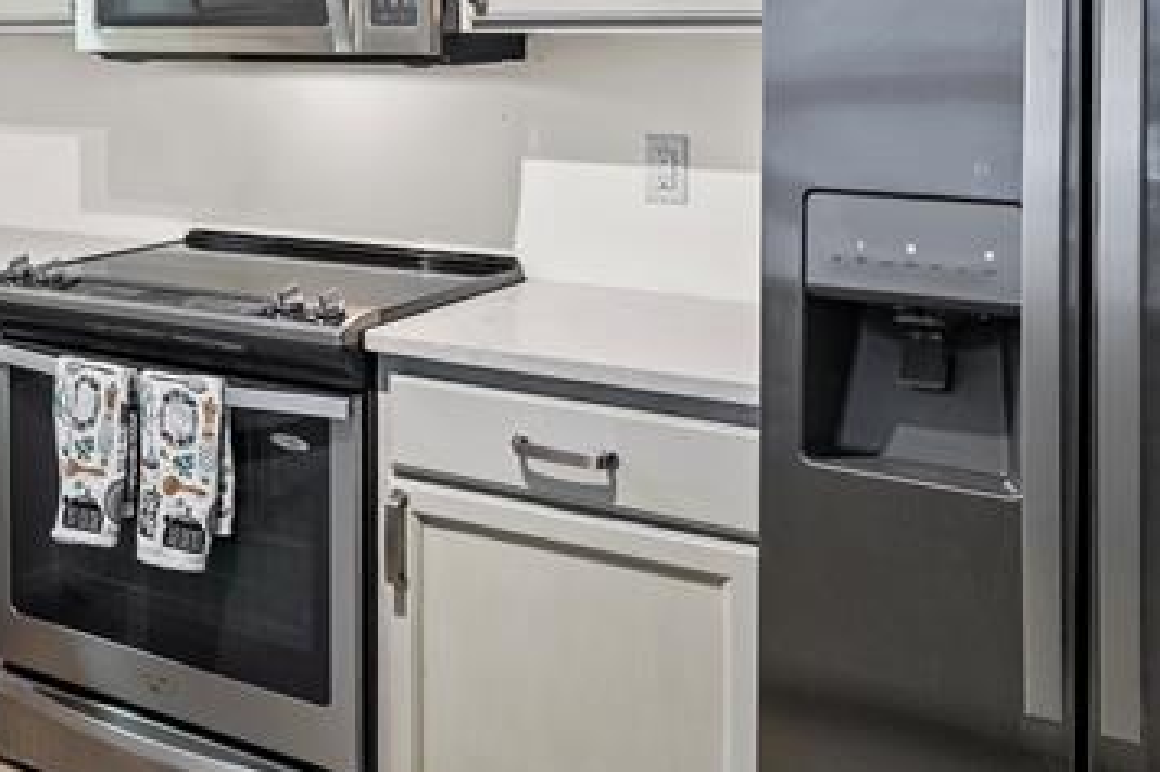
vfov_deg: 28.2
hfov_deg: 38.5
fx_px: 1481
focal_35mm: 46
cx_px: 33
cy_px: 94
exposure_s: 1/30
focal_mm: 16
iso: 1600
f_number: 3.5
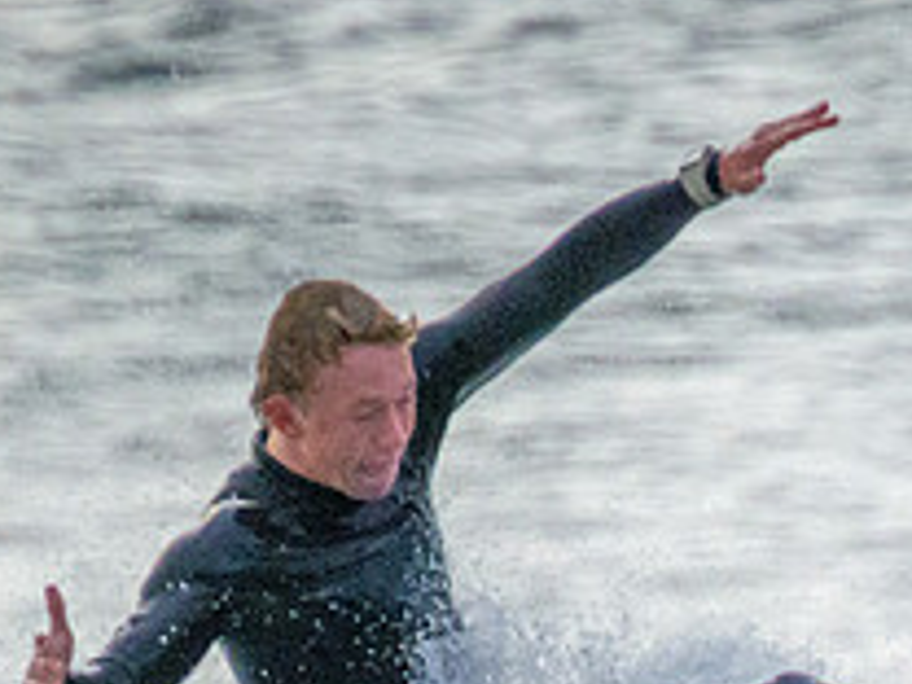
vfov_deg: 0.5
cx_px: 1525
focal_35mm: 2910
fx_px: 76667
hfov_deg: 0.7
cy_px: 1122
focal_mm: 800
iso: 5600
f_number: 11
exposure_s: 1/2000
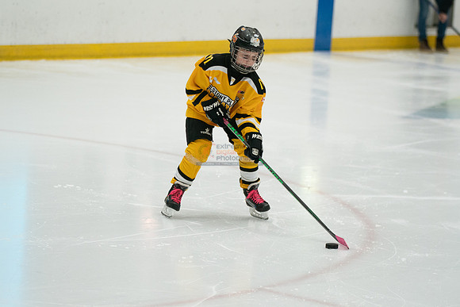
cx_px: 222
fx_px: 2485
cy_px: 118
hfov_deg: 10.6
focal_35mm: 194
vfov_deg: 7.1
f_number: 3.2
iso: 2500
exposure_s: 1/2000
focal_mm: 140
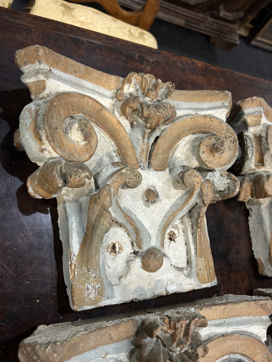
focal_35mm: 26
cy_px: 181
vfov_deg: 67.3
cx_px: 136
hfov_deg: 53.1
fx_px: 272
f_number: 1.5
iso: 80
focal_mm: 5.7
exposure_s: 1/50
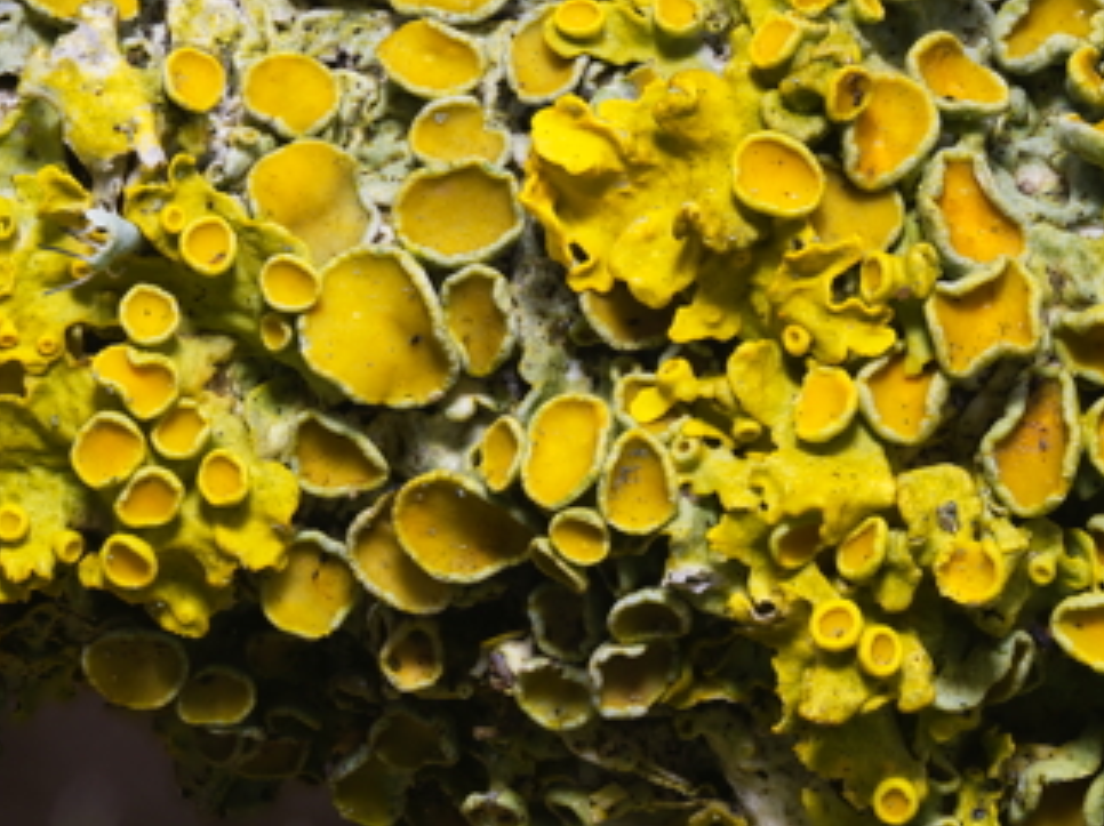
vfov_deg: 8.3
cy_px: 308
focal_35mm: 179
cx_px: 689
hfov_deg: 11.0
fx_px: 5705
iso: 640
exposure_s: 1/125
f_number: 5.6
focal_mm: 60
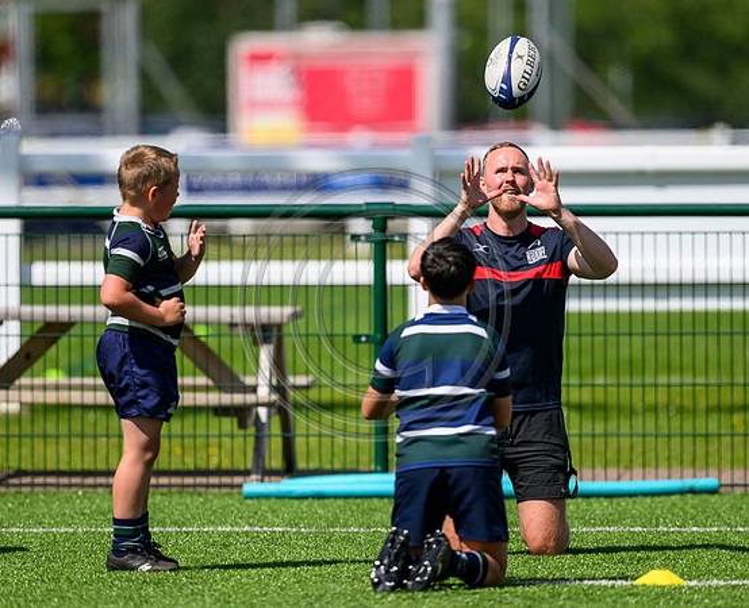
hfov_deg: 3.5
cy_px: 294
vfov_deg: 2.8
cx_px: 370
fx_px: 12258
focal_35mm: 550
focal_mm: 400
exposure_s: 1/5000
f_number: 3.2
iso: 250
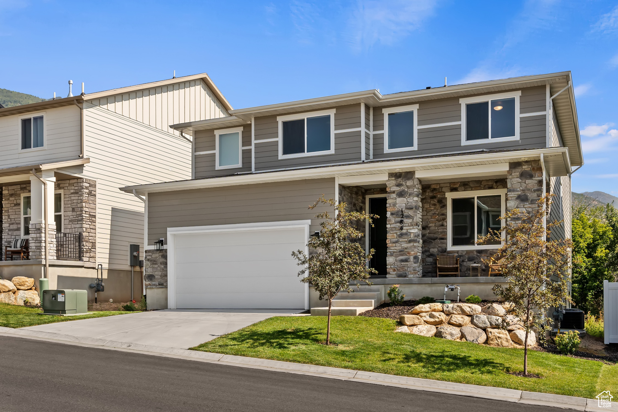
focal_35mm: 36
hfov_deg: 53.1
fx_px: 618
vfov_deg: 36.9
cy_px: 206
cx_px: 309
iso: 200
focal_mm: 24
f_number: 8
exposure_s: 1/500
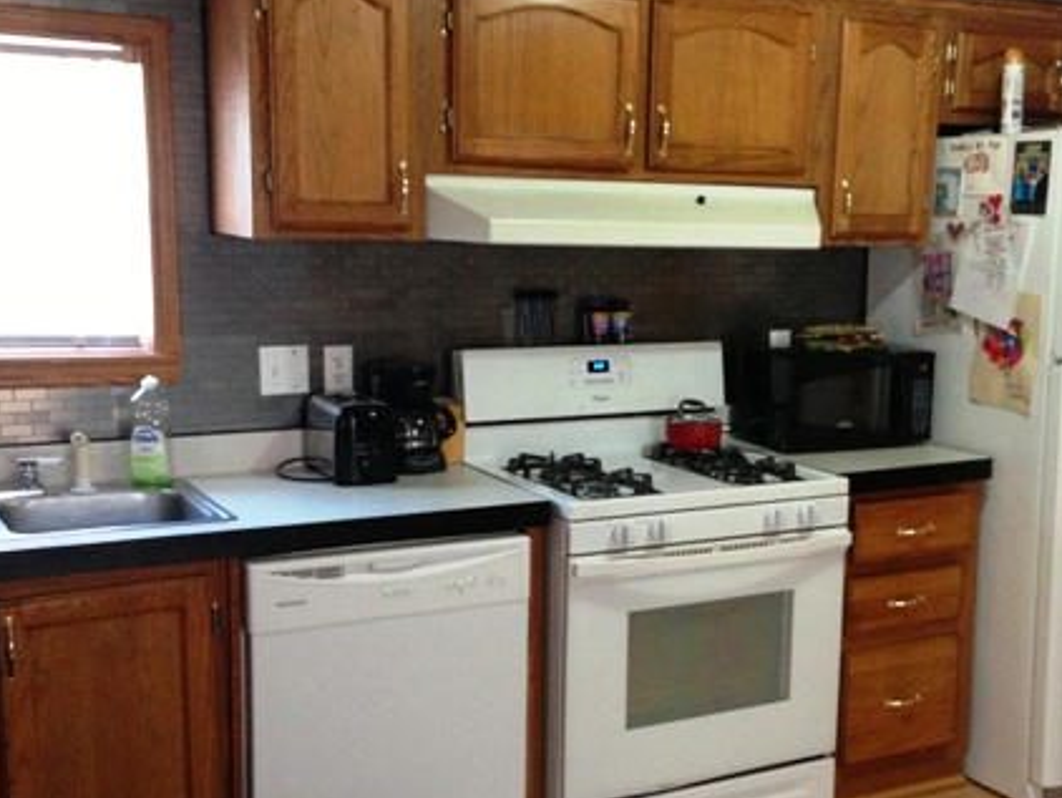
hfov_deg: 38.0
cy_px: 456
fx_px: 1535
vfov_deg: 29.1
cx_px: 634
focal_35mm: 50
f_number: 2.4
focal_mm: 4.13
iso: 320
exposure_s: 1/20
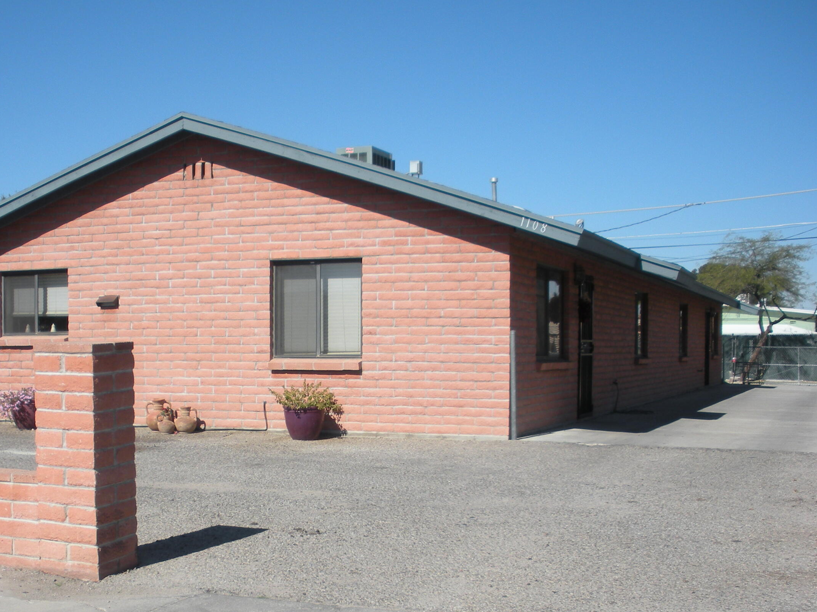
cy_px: 412
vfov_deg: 29.5
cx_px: 300
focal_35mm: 49
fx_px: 1156
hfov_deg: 38.6
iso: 64
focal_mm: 6.3
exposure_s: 1/873
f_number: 3.5
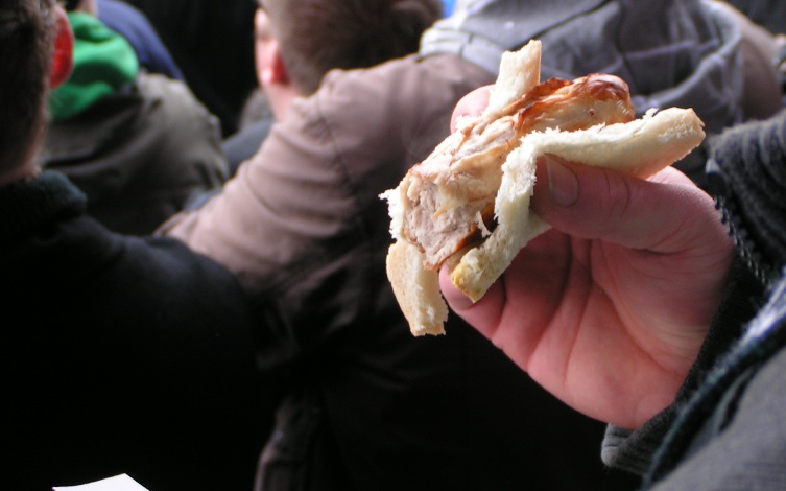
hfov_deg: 23.3
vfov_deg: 14.7
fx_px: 1906
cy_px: 195
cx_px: 400
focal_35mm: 89
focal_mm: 12.1
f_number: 3.5
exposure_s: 1/80
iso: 50
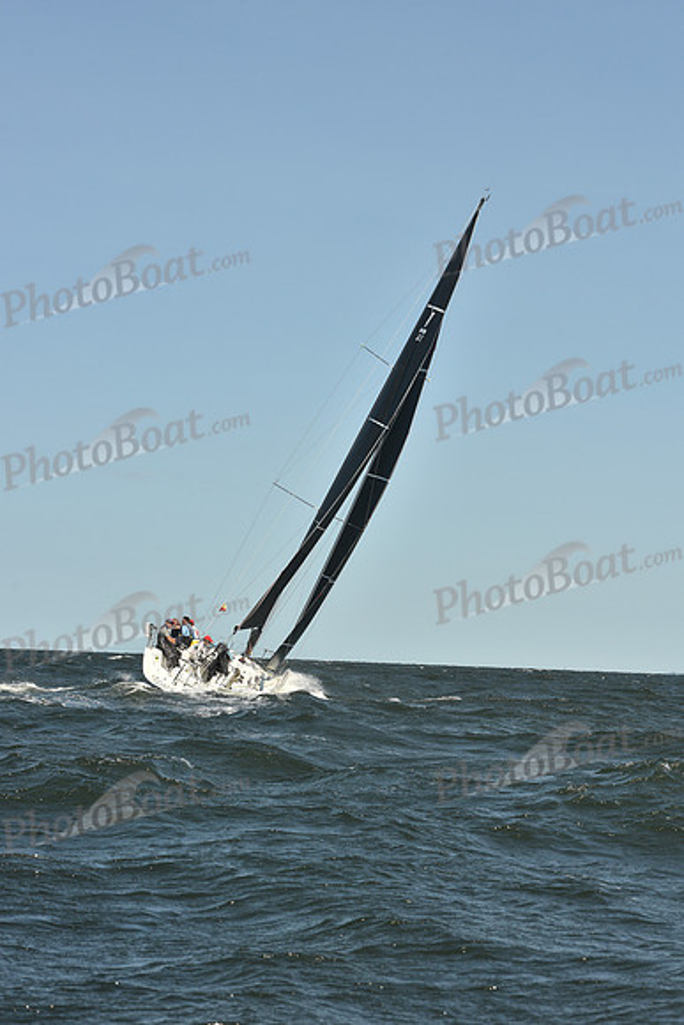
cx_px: 342
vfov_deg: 22.6
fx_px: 2563
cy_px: 512
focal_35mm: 90
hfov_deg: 15.2
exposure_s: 1/800
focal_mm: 90
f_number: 9
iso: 250
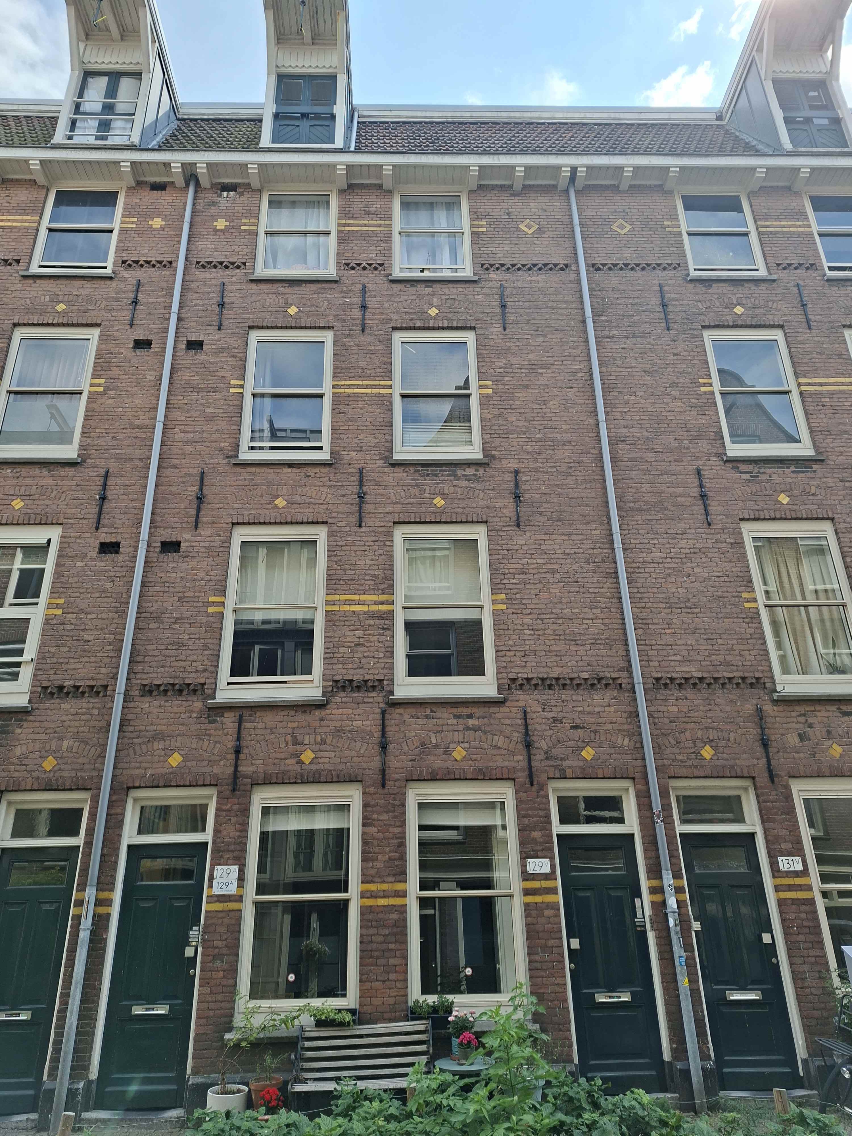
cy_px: 568
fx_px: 755
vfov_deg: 73.9
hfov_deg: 58.9
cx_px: 426
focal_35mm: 23
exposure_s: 1/638
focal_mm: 5.54
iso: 50
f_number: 1.8
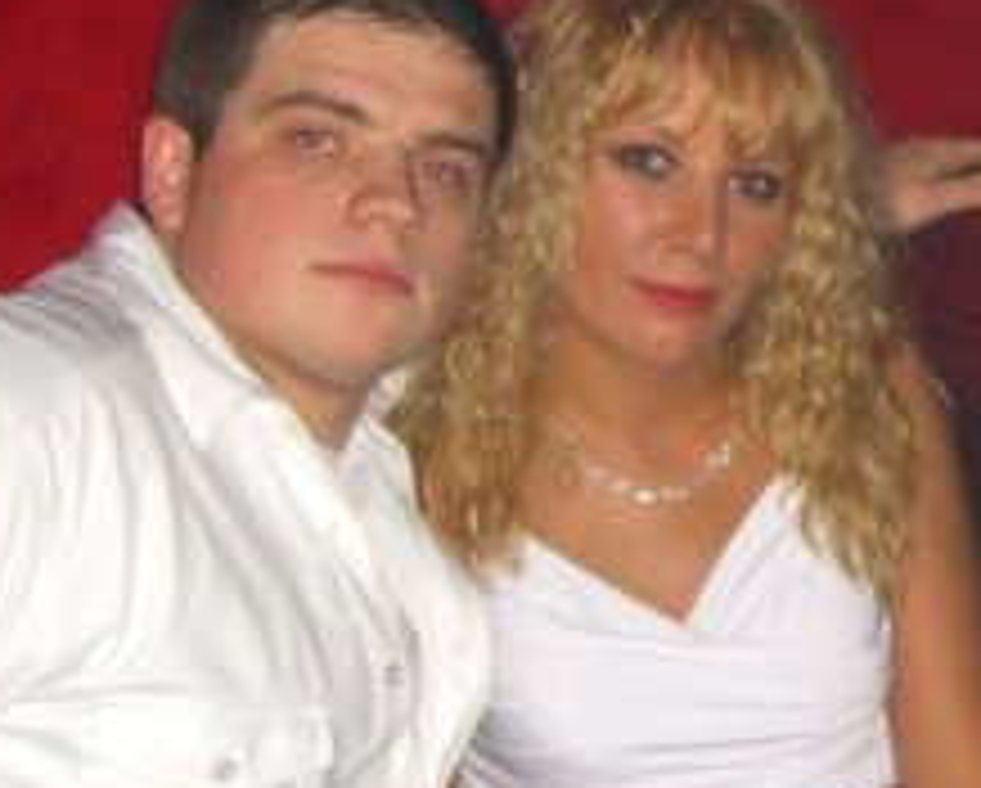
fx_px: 2965
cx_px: 1215
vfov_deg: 15.1
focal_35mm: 102
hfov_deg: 17.8
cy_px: 347
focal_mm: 7.9
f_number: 2.8
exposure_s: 1/60
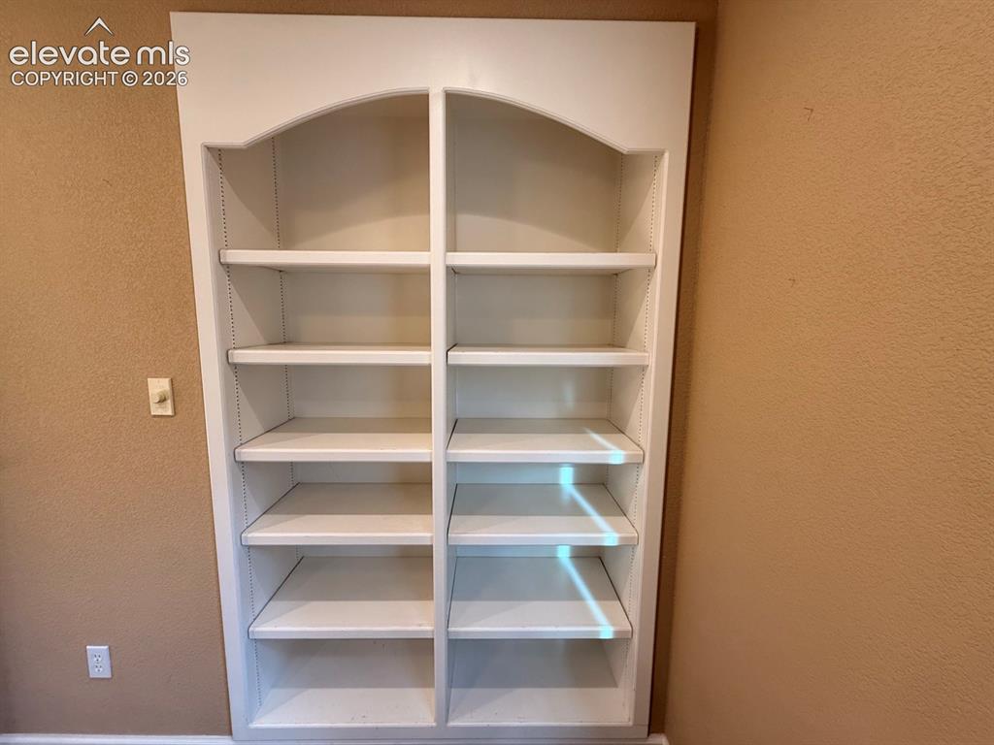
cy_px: 372
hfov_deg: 102.1
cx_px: 497
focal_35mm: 14
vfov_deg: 85.7
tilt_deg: -7.2
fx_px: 402
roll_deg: -0.5
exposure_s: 1/100
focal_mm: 2.22
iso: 160
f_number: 2.2
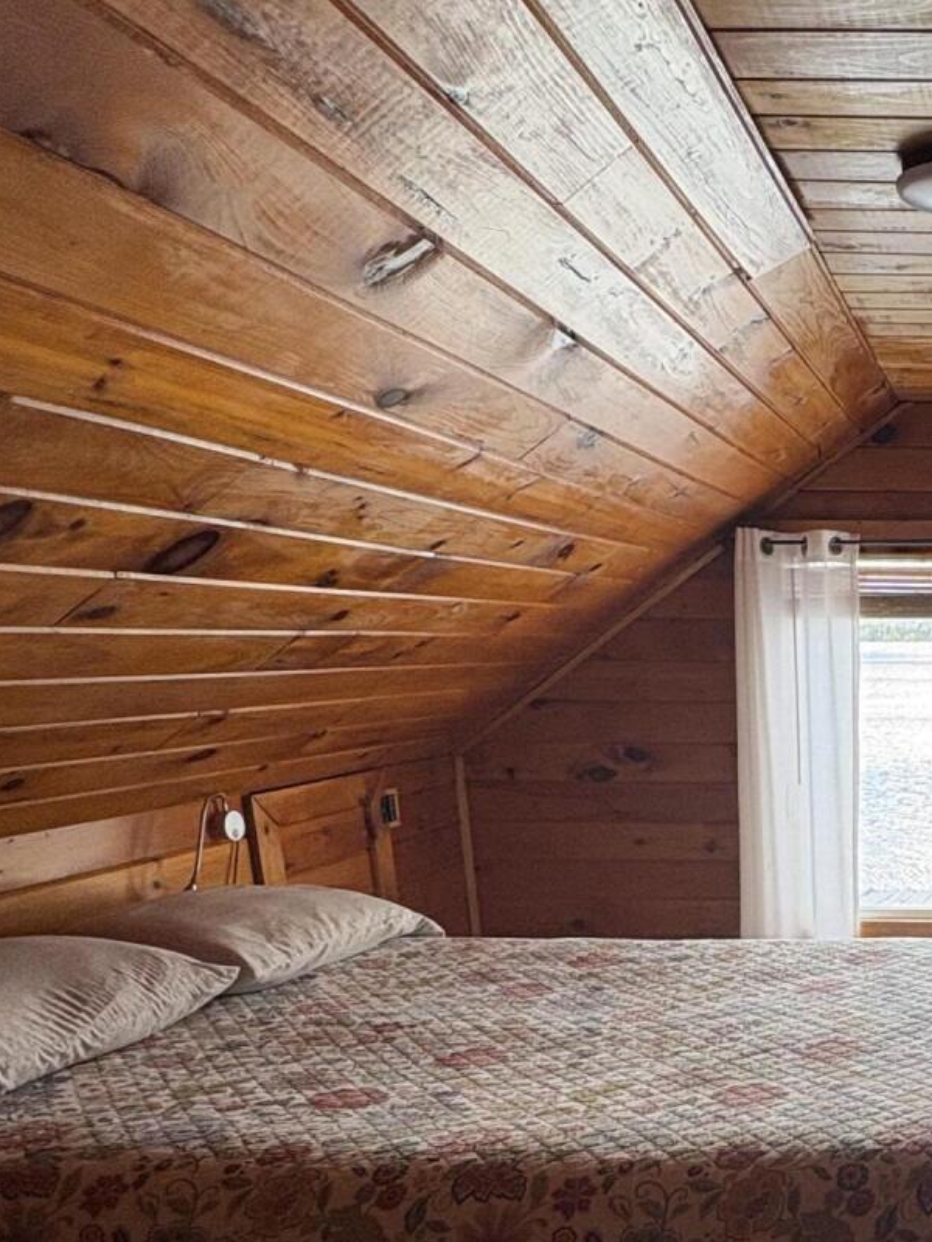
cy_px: 956
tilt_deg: -14.4
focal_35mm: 35
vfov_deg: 50.1
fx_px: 1256
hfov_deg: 34.8
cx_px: 1033
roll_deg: -0.9
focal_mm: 2.22
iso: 100
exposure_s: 1/99
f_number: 2.2
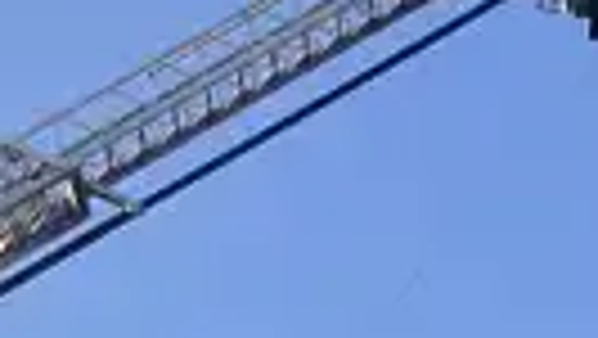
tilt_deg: +13.7
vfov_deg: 5.9
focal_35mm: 183
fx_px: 2904
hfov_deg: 11.3
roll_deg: -0.1
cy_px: 1244
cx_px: 913
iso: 32
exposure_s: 1/694
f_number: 1.8
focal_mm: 3.99
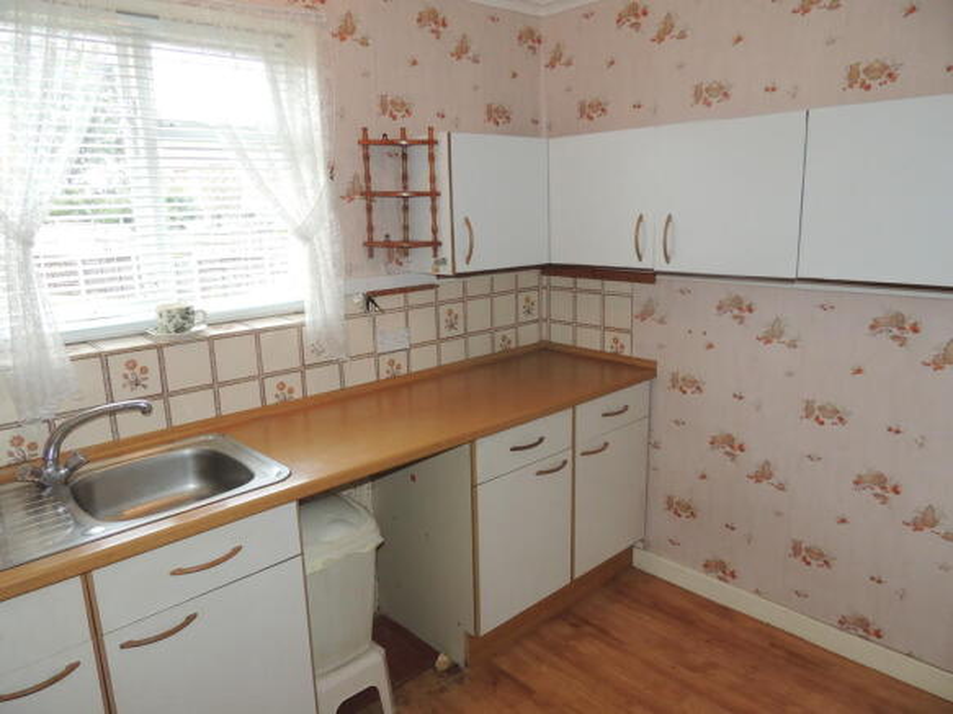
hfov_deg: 71.6
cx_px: 476
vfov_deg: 56.8
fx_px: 661
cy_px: 357
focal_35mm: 24
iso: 200
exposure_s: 1/30
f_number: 3
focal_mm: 4.3
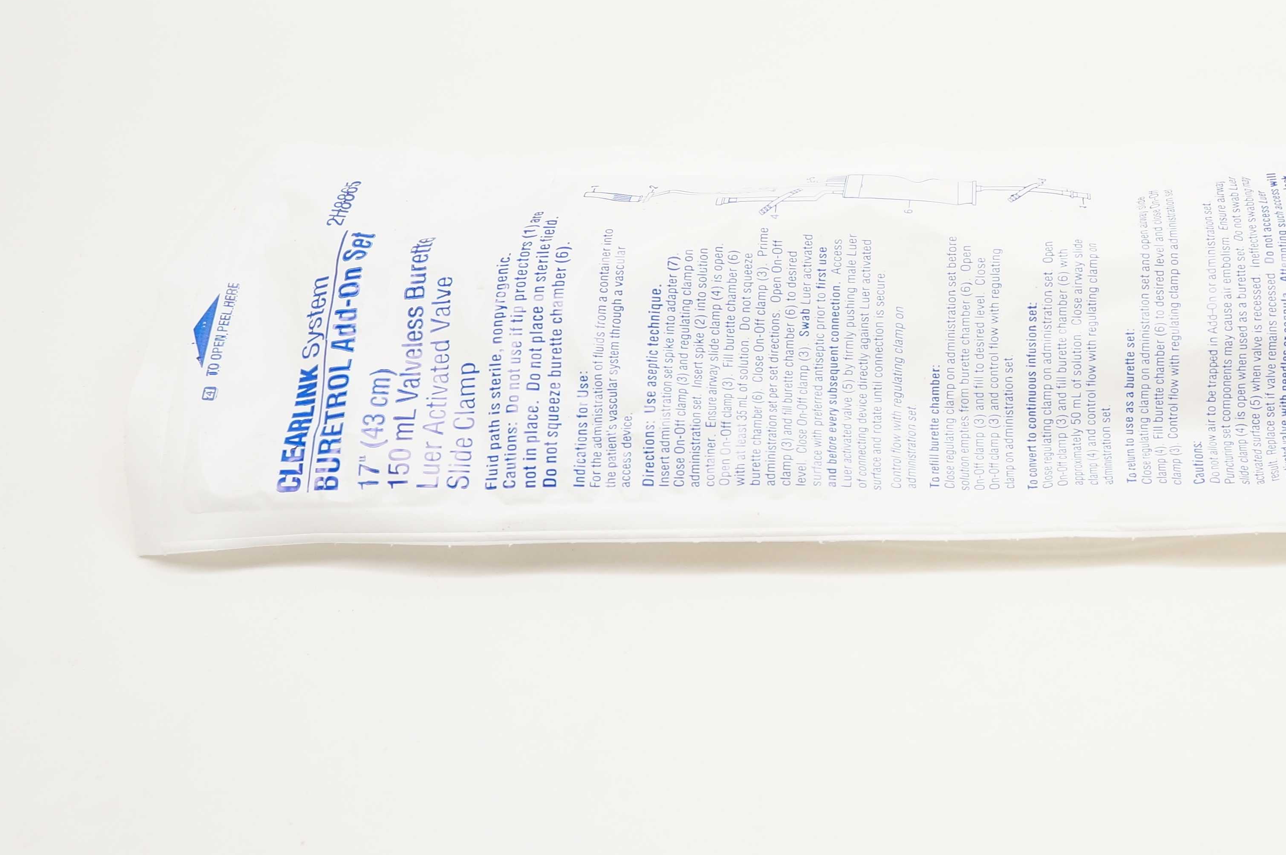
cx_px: 1029
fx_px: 1748
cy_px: 329
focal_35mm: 49
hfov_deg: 38.8
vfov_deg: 27.4
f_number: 6.3
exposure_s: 1/50
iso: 400
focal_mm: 20
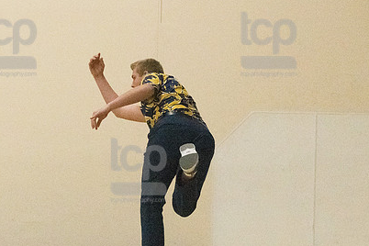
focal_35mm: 238
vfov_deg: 5.8
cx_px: 139
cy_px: 171
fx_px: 2439
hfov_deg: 8.6
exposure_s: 1/1250
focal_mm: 110
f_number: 4.5
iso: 10000
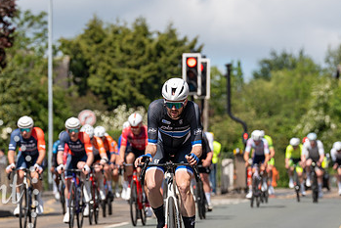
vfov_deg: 3.3
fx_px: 3970
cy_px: 126
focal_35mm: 419
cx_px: 127
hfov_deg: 4.9
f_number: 5.6
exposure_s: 1/1000
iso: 200
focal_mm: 200
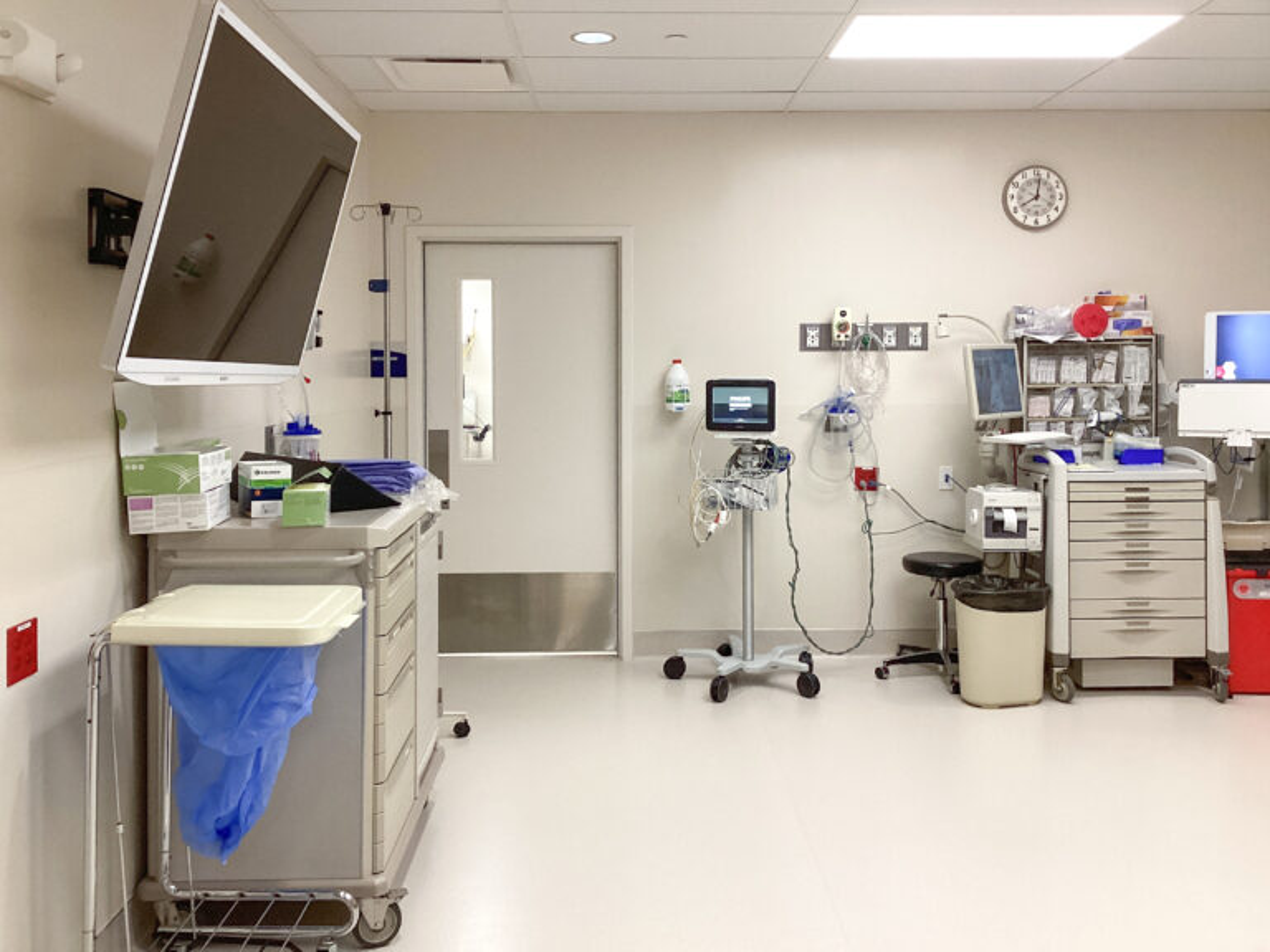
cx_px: 635
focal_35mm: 31
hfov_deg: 58.4
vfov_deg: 45.4
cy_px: 476
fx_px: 1137
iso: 200
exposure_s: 1/60
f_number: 2.4
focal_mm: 3.3
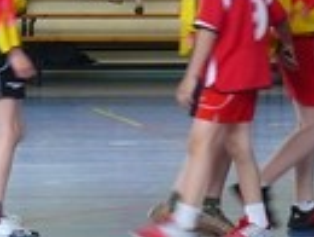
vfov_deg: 5.1
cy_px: 1
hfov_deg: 6.7
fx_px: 2672
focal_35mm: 294
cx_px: 75
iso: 125
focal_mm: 15.2
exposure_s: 1/30
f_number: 3.2
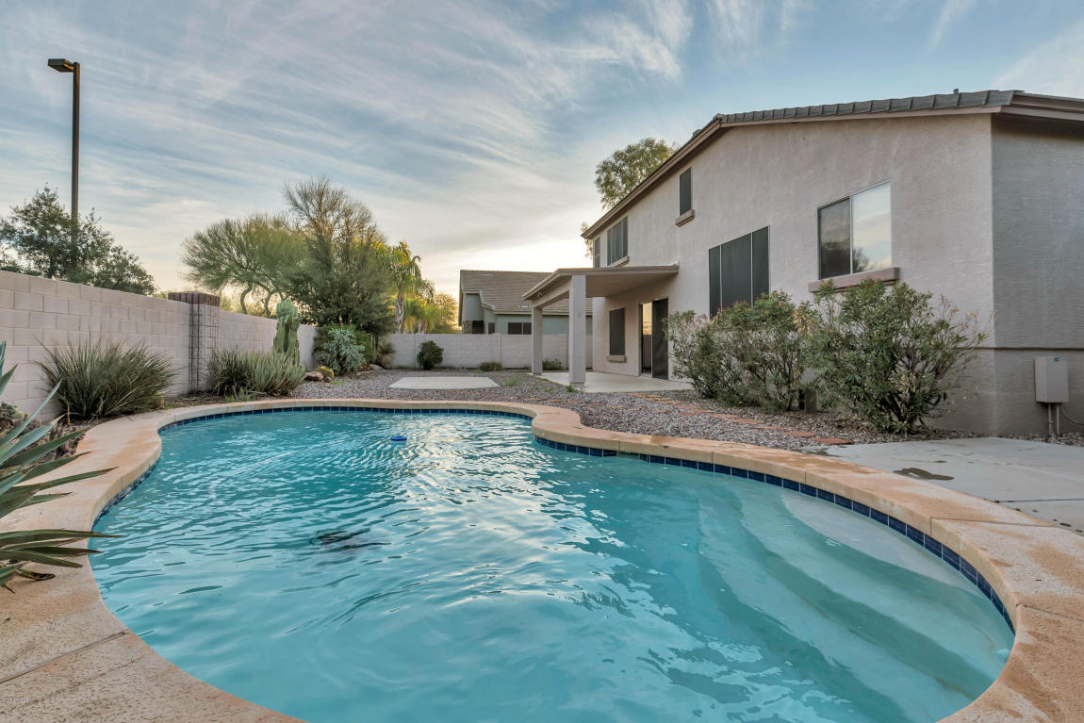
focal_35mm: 15
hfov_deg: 100.4
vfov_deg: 77.3
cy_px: 362
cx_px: 542
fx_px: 452
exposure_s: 1/125
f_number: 6.3
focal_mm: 15
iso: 200
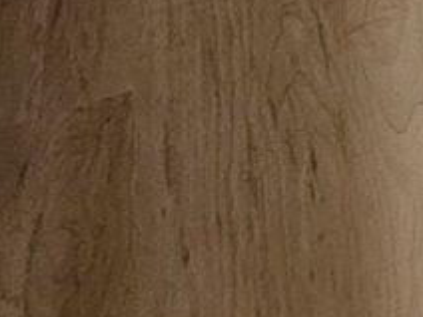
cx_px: 1431
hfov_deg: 8.9
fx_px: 1992
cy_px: -741
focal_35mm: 163
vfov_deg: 7.6
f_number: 1.7
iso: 640
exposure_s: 1/60
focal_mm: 6.3
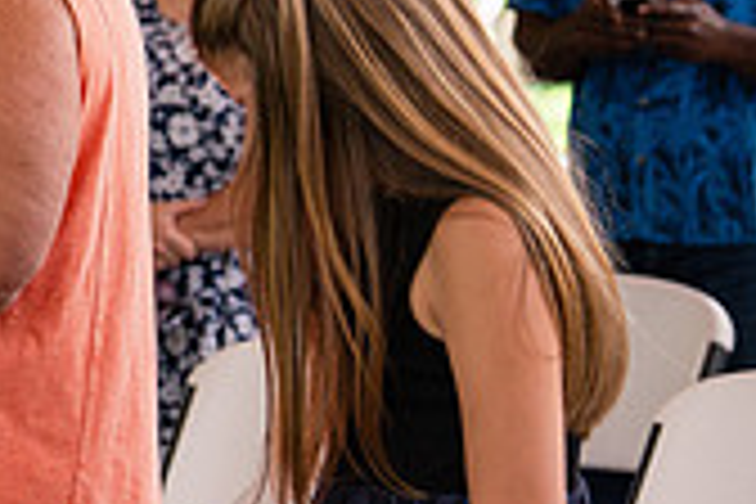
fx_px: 5082
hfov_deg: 8.4
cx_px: -117
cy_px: 182
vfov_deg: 5.7
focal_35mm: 242
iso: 400
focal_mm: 70
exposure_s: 1/640
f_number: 2.8
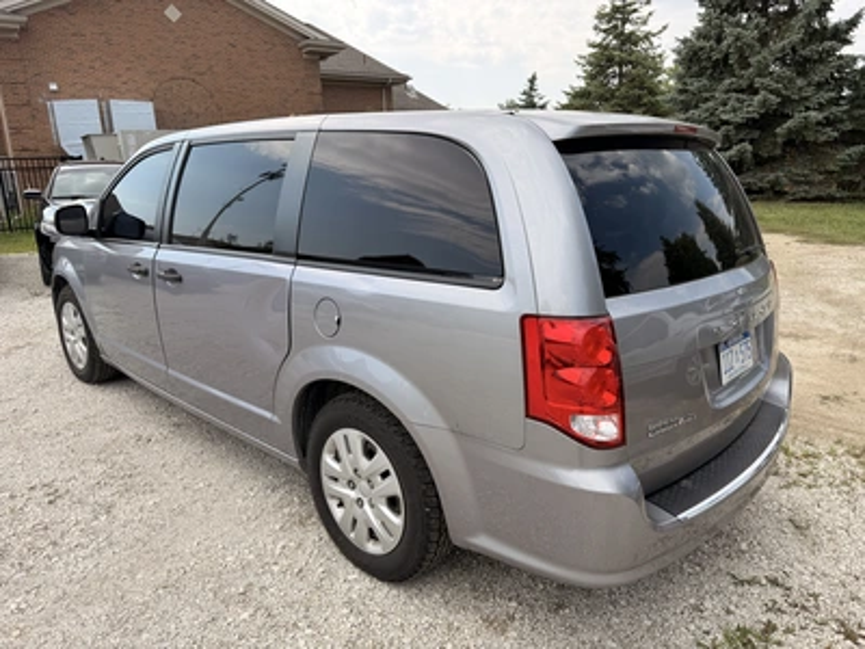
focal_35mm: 24
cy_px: 324
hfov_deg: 71.6
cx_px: 432
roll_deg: +2.4
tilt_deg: -12.3
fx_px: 600
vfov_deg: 56.8
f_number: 1.78
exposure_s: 1/3021
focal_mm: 6.76
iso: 100
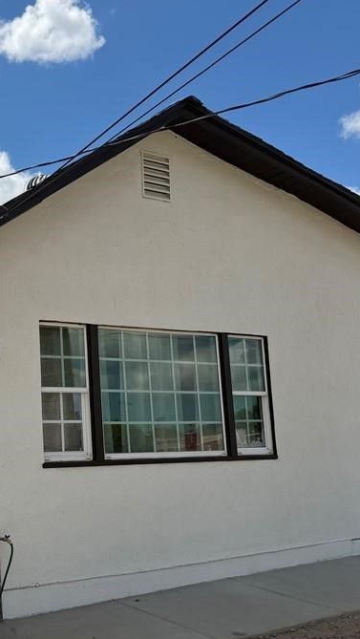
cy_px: 346
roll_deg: -0.1
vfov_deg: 50.4
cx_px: -14
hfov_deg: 27.7
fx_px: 678
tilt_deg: +7.3
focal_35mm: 40
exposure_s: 1/8130
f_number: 1.78
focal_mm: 6.76
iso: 80
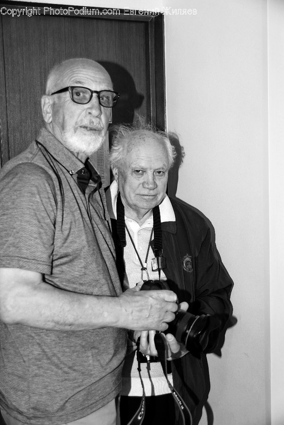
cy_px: 212
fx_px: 621
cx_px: 142
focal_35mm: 52
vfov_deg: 37.9
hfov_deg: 25.8
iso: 640
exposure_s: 1/60
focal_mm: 35
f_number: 4.5
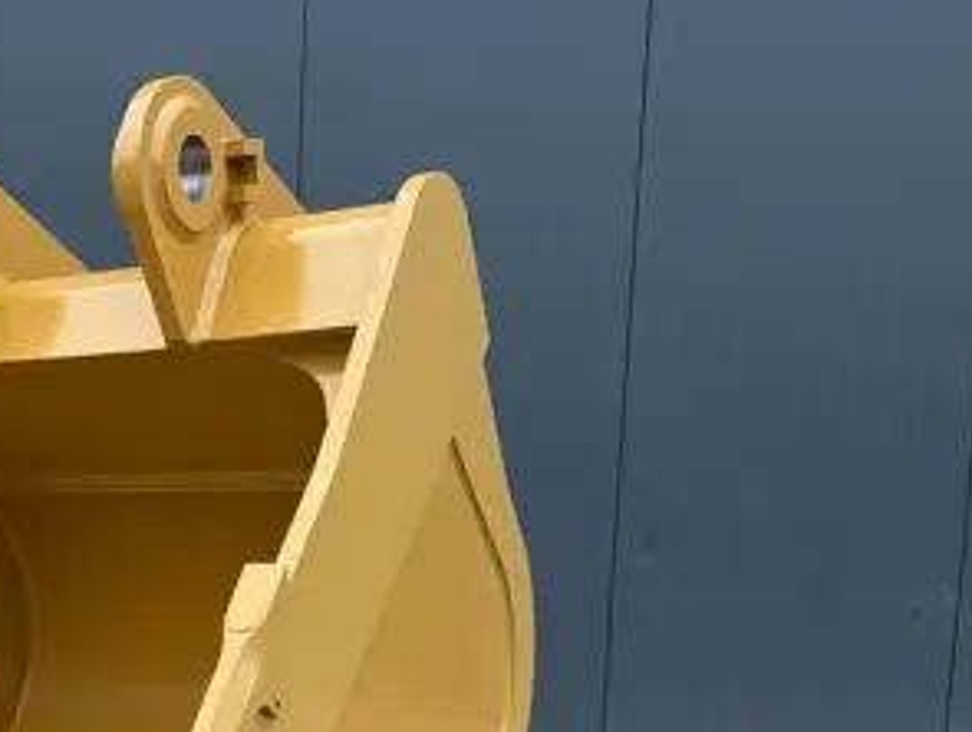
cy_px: 732
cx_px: -49
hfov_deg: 33.0
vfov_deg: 26.6
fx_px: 1462
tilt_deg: -7.6
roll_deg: -0.2
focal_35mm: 52
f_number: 1.78
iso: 64
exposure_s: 1/178
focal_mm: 6.76
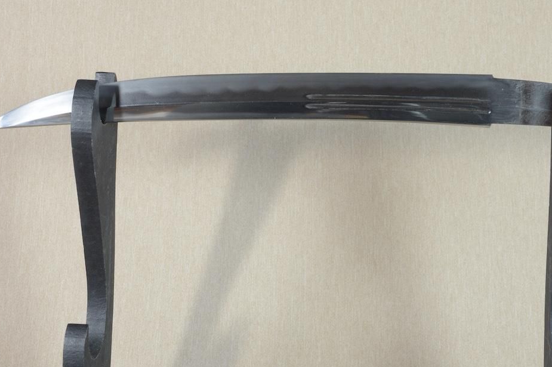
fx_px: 904
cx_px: 342
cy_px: 93
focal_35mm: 59
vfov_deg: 22.7
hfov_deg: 33.8
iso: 400
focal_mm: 26
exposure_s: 1/2
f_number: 11
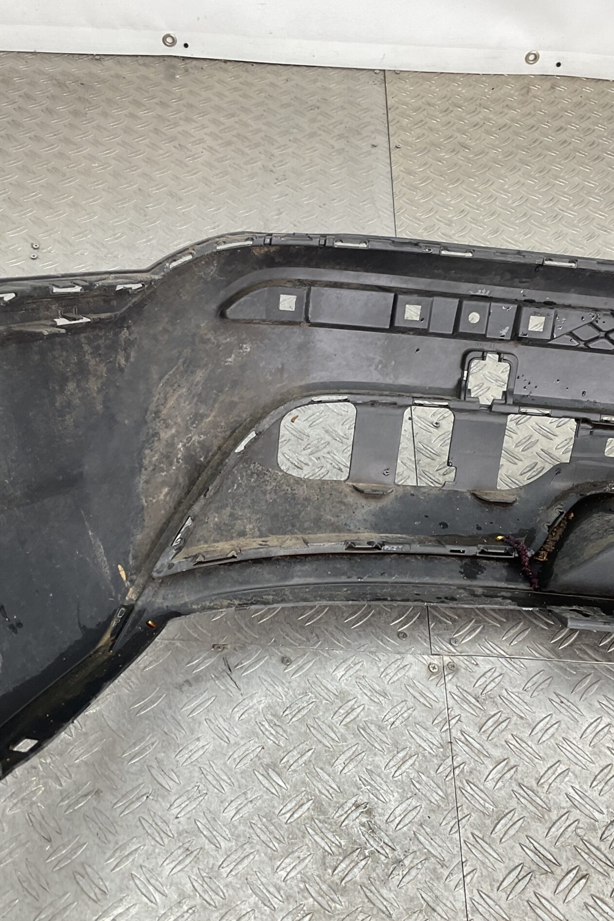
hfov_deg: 32.6
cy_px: 466
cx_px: 304
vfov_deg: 47.4
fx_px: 1048
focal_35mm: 41
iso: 25
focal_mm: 3
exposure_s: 1/120
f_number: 1.8
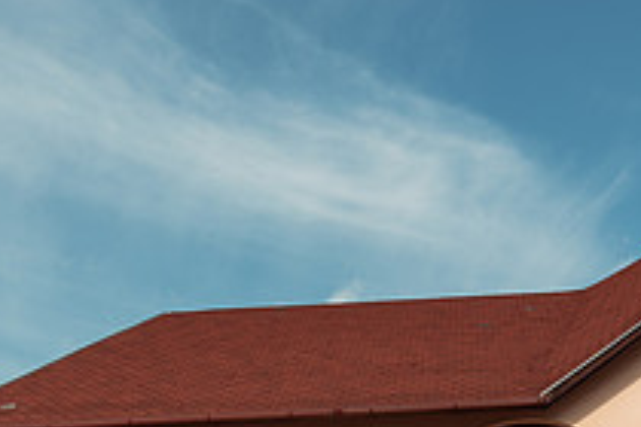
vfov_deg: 15.6
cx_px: 324
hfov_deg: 24.5
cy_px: 560
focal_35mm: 83
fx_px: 1478
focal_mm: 30
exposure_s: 1/320
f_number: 10
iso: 320
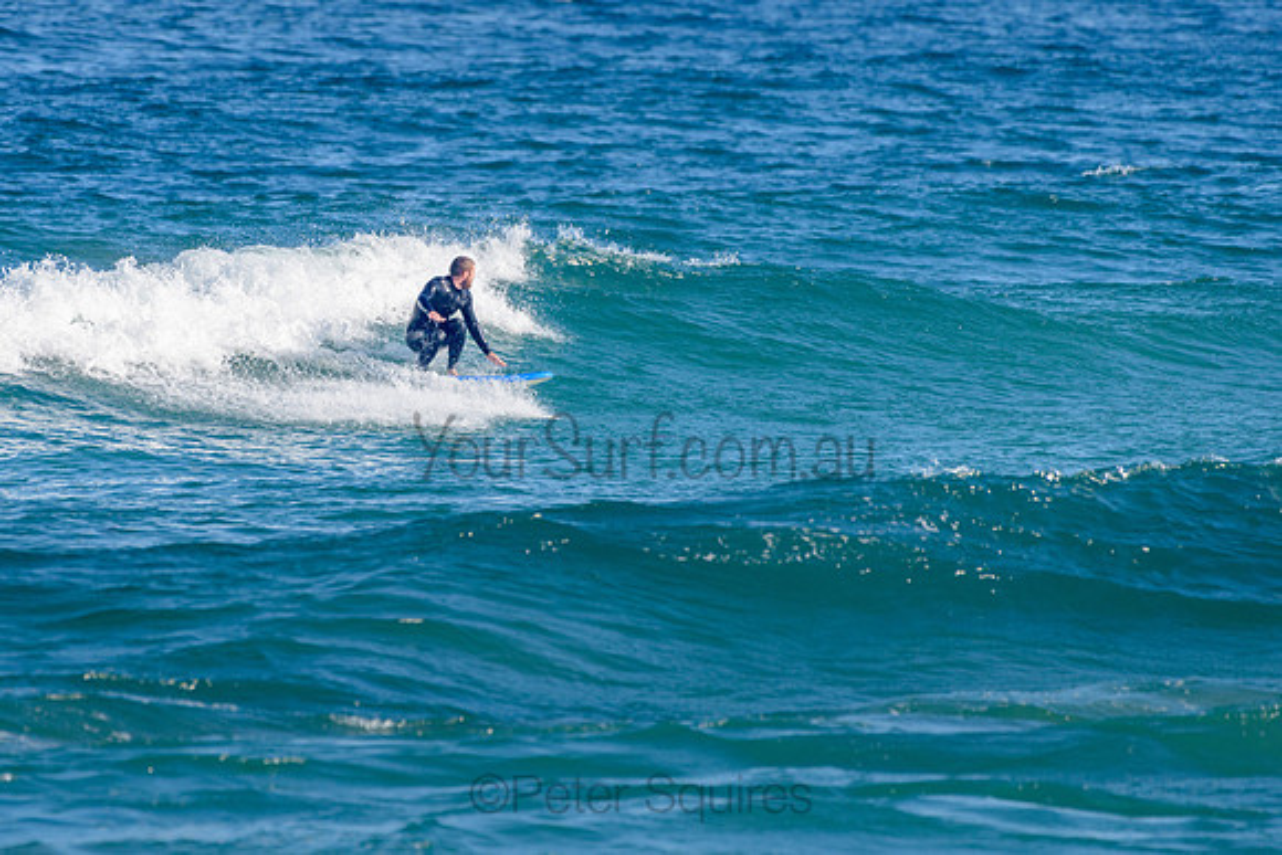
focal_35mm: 613
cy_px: 340
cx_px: 496
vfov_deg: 2.2
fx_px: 21842
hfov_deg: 3.4
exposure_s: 1/2000
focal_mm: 500
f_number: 5.6
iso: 160
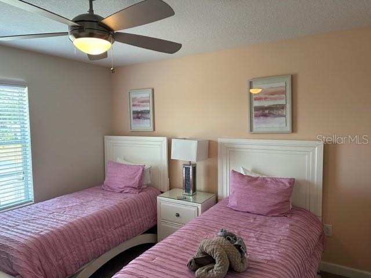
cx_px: 186
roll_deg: +1.3
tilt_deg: -4.3
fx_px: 257
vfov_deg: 56.8
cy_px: 139
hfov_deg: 71.6
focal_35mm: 24
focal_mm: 6.86
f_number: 1.78
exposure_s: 1/120
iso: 200
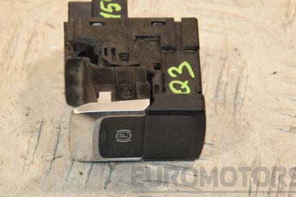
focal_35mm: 211
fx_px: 1731
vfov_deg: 6.5
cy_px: 89
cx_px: 119
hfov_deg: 9.8
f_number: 7.1
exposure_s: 1/200
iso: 800
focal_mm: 105
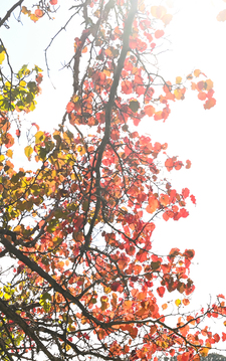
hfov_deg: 17.0
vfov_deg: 27.8
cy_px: 202
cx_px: 259
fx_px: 728
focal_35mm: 74
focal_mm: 29
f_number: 5
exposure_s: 1/640
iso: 250
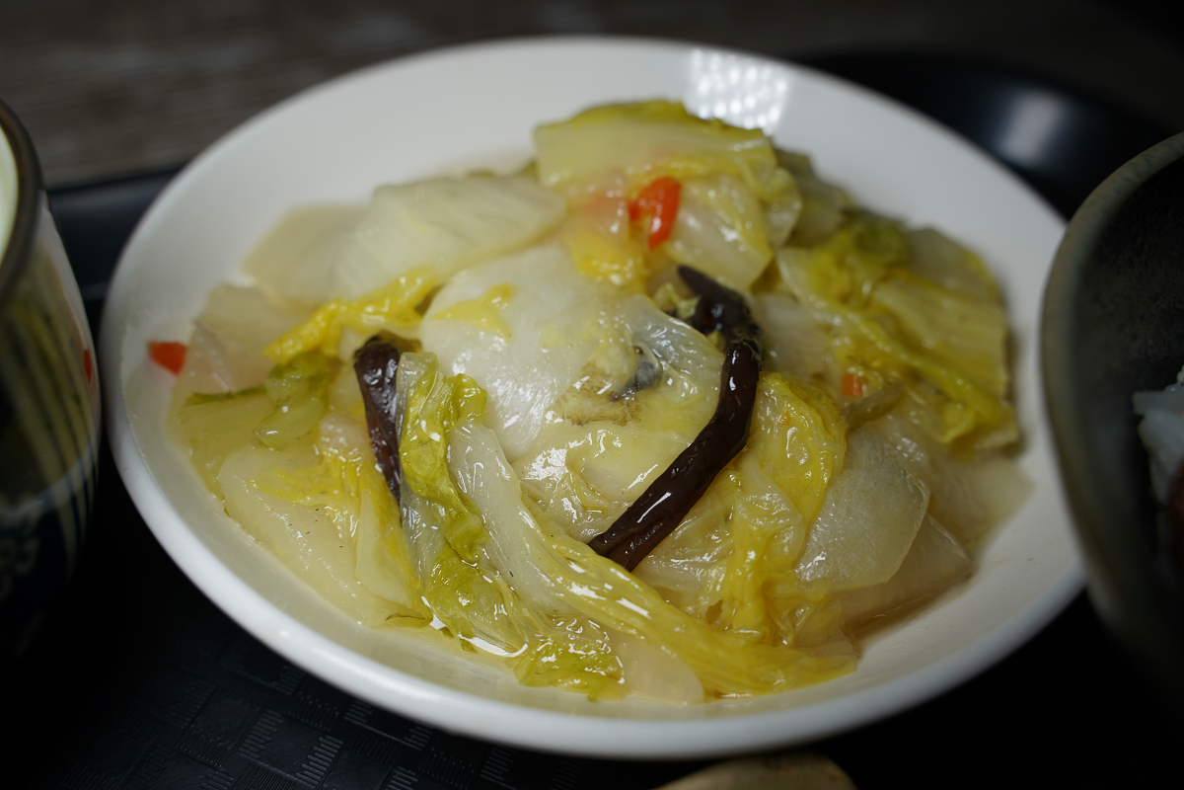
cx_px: 592
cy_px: 395
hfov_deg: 58.7
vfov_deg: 41.1
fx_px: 1052
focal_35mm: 32
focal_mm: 32
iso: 100
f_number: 5.6
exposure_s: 1/125
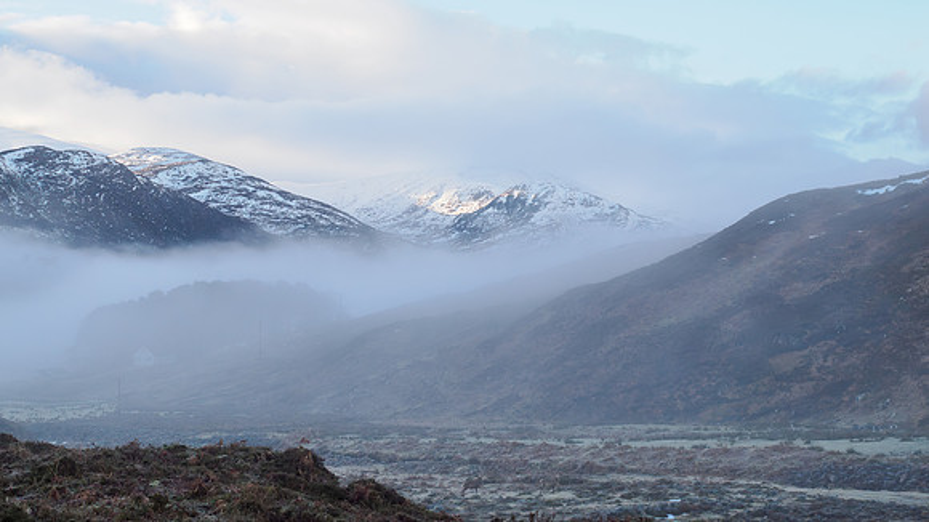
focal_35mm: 59
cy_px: 211
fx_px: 1449
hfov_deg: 35.5
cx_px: 464
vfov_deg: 20.4
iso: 320
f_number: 5.6
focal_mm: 27
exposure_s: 1/640
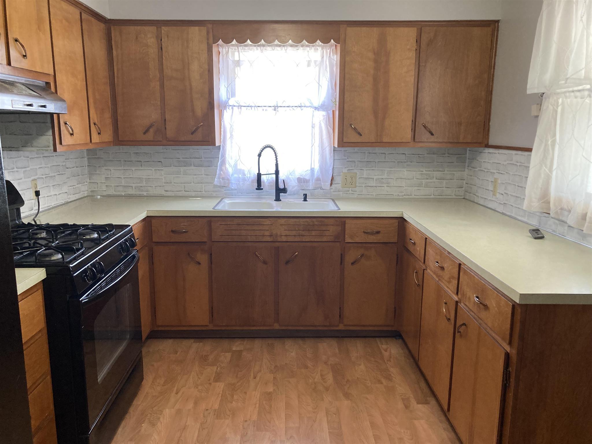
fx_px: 479
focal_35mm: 28
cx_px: 296
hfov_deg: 63.4
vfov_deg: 49.7
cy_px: 222
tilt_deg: -11.9
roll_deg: +0.9
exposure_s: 1/60
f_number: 1.8
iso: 160
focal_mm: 3.99
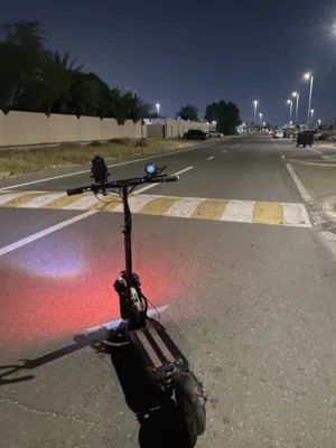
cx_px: 168
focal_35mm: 26
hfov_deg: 53.1
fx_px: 336
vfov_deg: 67.3
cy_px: 224
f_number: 1.8
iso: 500
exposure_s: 1/11
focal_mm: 4.25
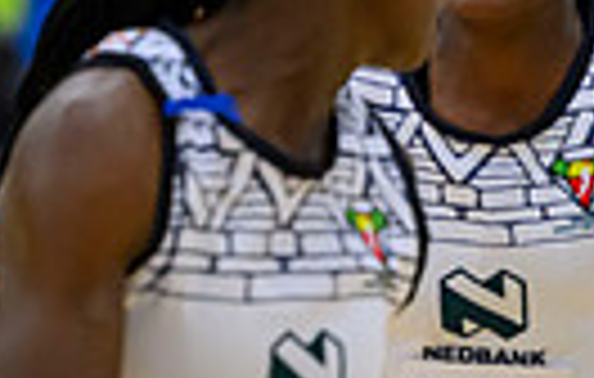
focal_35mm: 1027
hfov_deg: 2.0
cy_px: 359
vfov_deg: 1.3
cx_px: 969
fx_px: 16711
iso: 4000
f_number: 3.2
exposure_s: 1/1000
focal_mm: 180
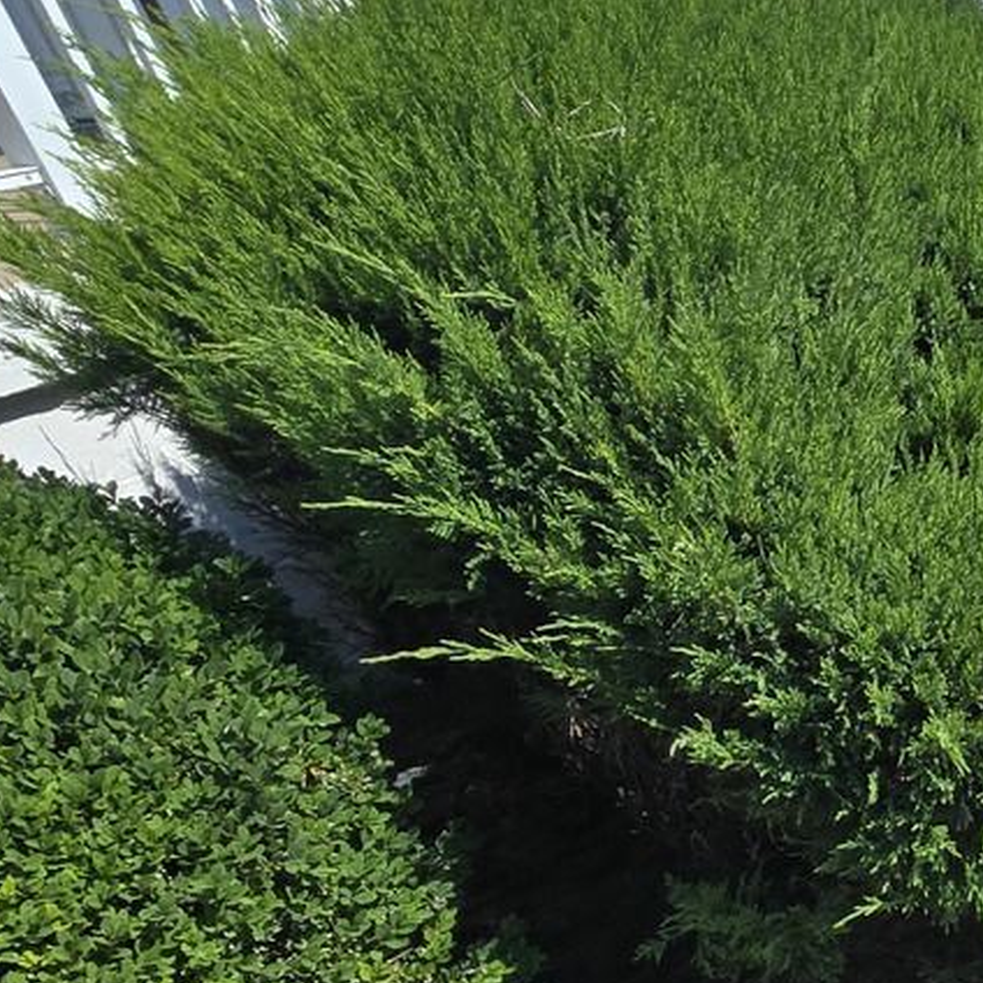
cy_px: 765
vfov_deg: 41.3
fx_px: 1253
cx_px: 1414
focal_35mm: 39
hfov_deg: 29.5
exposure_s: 1/2456
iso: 50
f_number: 2.2
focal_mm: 2.2
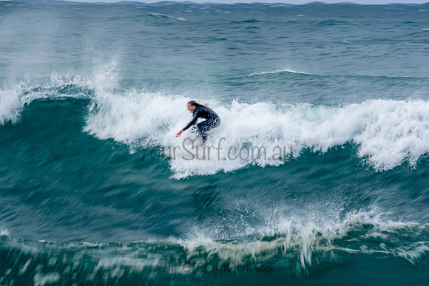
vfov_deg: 1.9
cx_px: 214
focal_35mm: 720
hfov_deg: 2.9
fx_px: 8582
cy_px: 143
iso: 100
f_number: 22
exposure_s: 1/25
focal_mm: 480
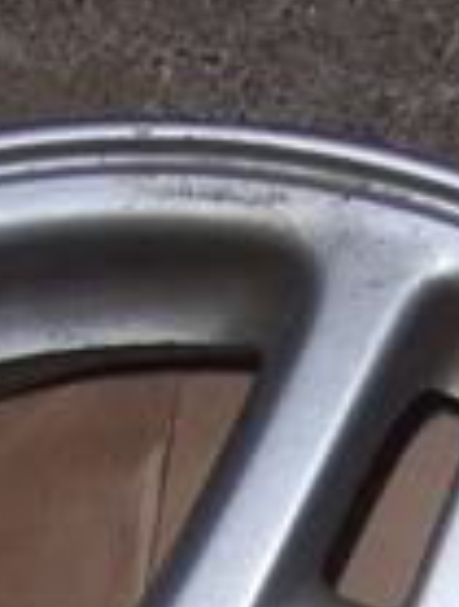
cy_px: 1188
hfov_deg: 6.0
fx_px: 4365
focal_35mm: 248
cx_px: 175
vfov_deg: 7.7
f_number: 3.6
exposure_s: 1/60
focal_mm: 9
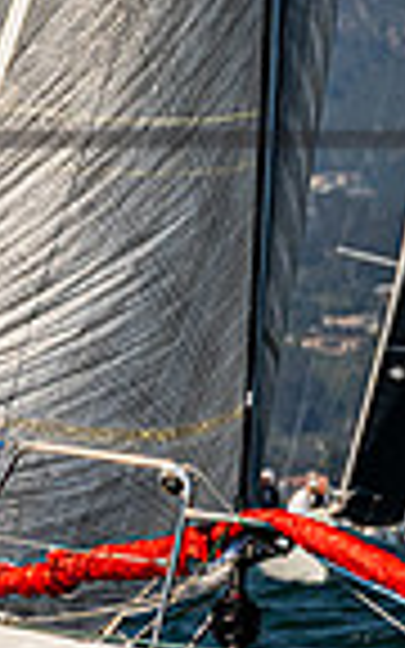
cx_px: -831
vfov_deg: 2.5
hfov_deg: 1.6
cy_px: 244
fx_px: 14605
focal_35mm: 827
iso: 500
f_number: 8
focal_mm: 190
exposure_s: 1/3200
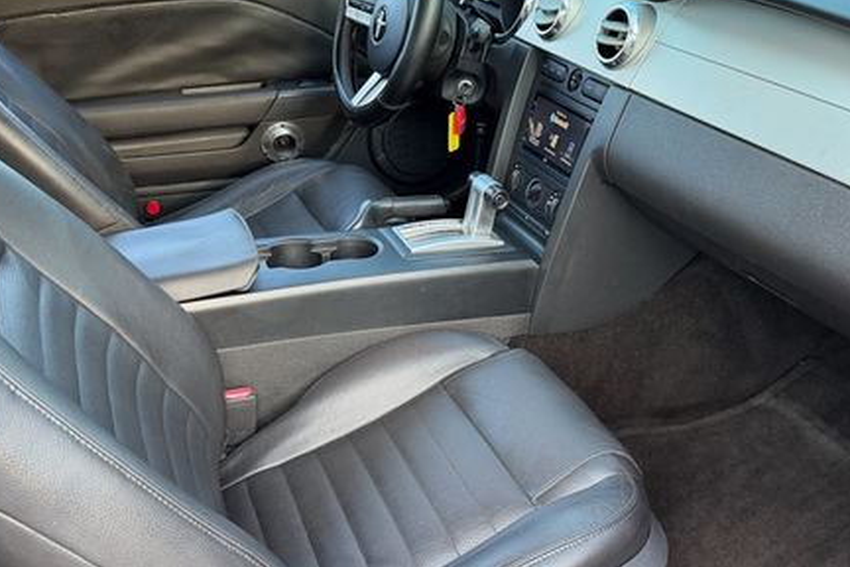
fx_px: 874
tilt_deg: -28.5
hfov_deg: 51.9
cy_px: 317
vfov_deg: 35.9
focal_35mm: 37
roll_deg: +1.5
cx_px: 447
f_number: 1.78
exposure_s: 1/83
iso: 200
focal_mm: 6.76
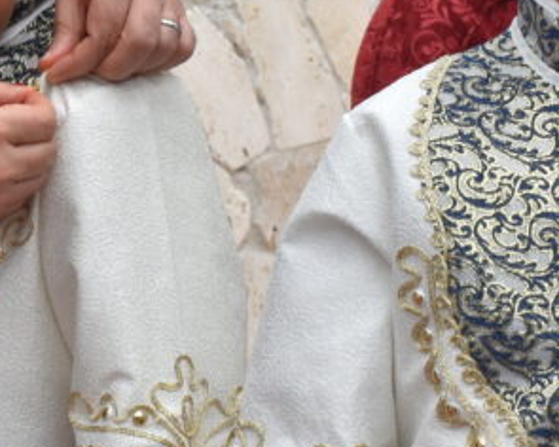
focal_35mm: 183
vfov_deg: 8.4
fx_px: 3028
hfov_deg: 10.4
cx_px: -51
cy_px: 296
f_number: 8
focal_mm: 30
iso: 160
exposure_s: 1/500
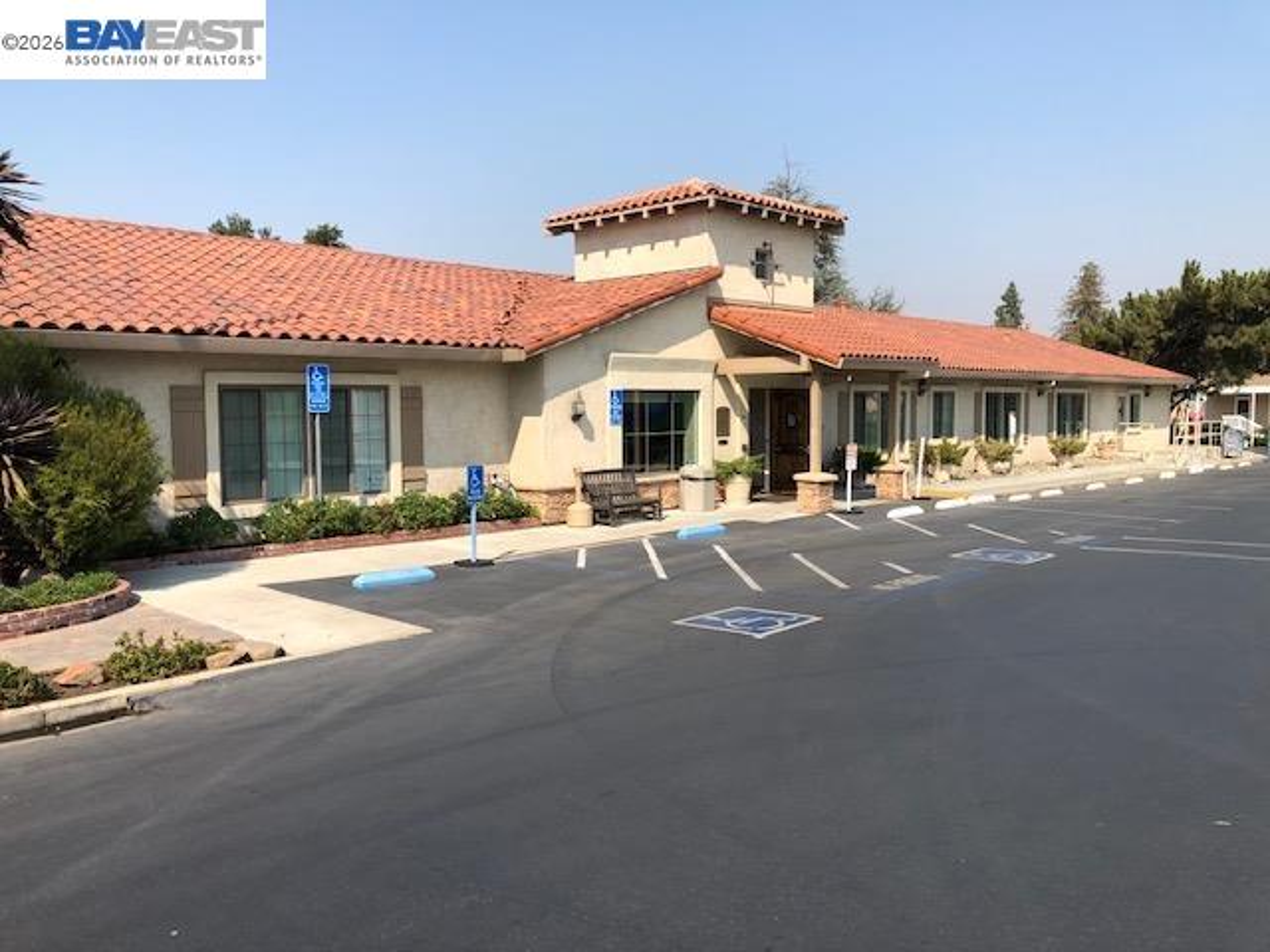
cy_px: 476
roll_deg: +0.6
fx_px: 1027
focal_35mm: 28
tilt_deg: -3.4
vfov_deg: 49.7
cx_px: 635
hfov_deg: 63.4
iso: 20
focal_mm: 4
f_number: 1.8
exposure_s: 1/1869
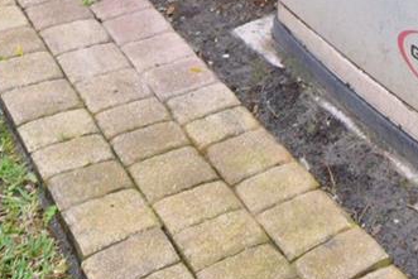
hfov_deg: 22.0
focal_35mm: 87
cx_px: 467
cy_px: -346
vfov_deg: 12.8
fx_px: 1011
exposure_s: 1/320
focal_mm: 12
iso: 200
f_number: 4.8
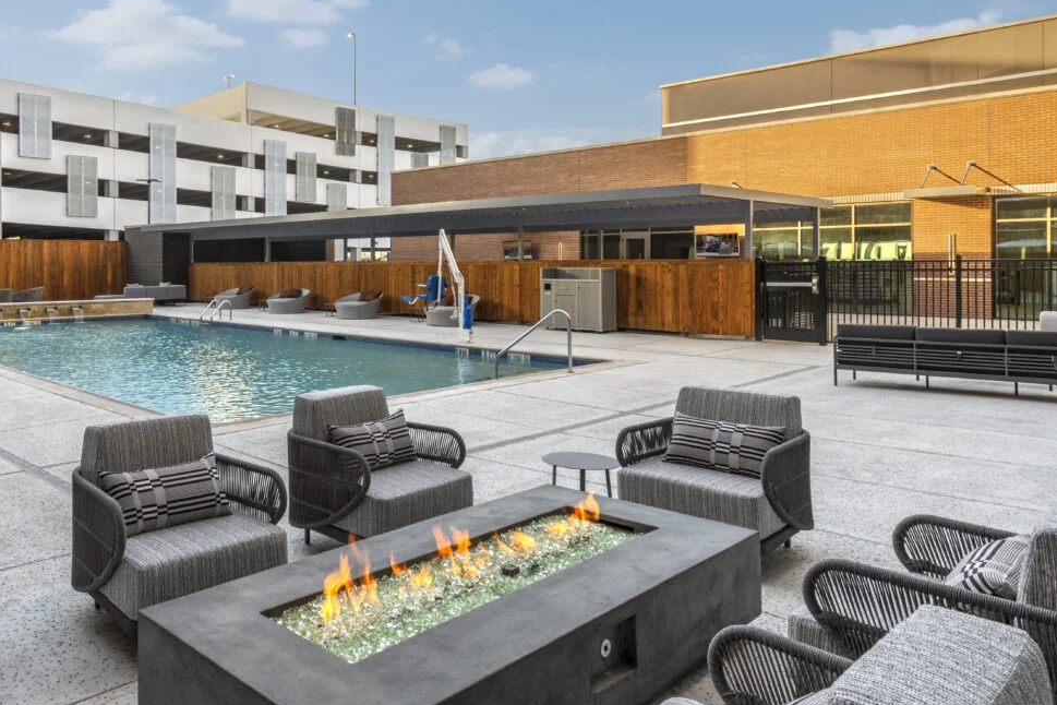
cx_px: 300
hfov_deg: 66.2
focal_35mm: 26
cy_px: 279
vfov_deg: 49.2
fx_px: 763
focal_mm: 14
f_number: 11
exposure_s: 1/13
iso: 64
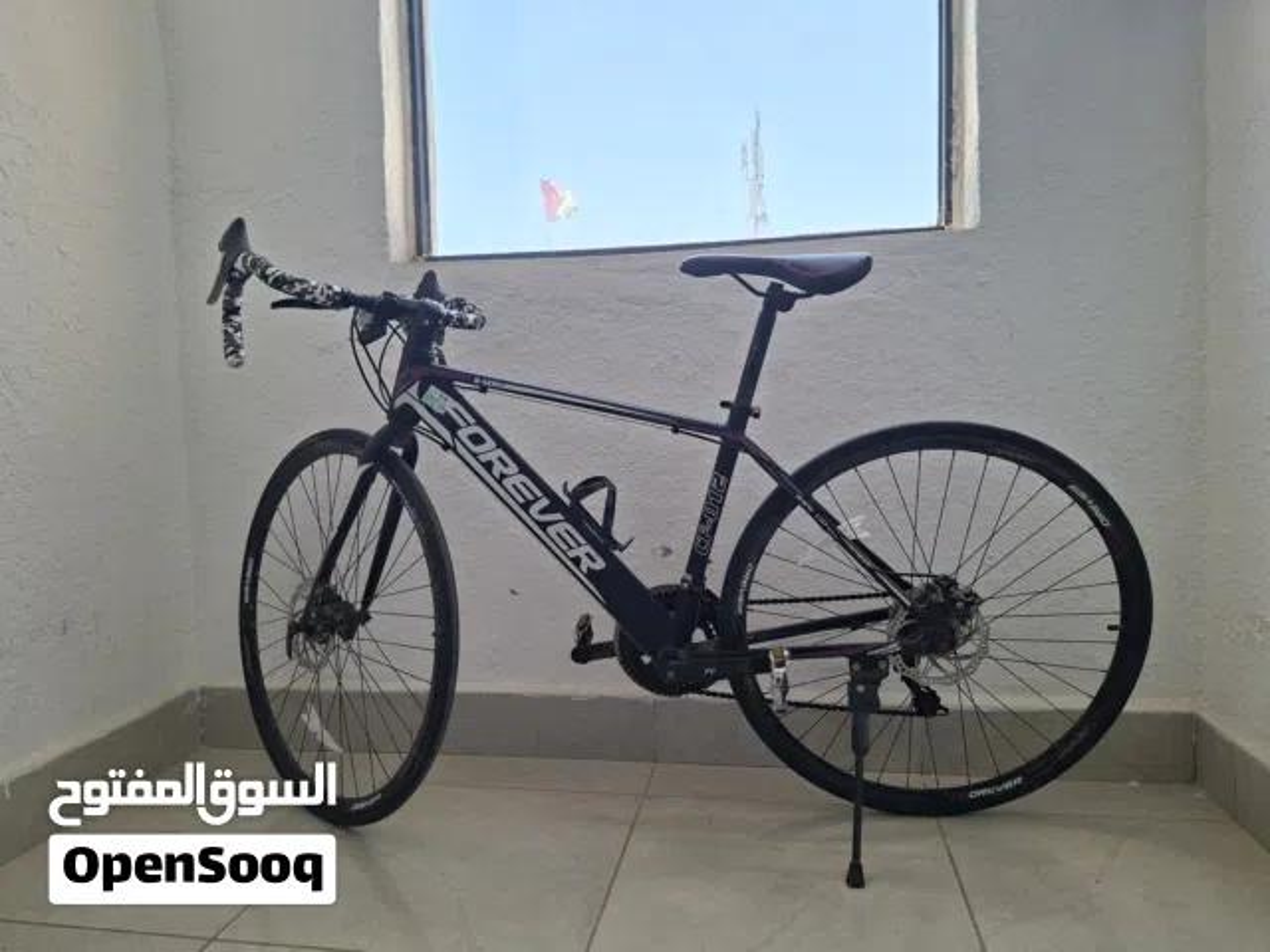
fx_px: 844
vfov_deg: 58.9
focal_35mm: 23
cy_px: 476
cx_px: 635
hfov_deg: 73.9
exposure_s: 1/127
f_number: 1.8
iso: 50
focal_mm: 5.54
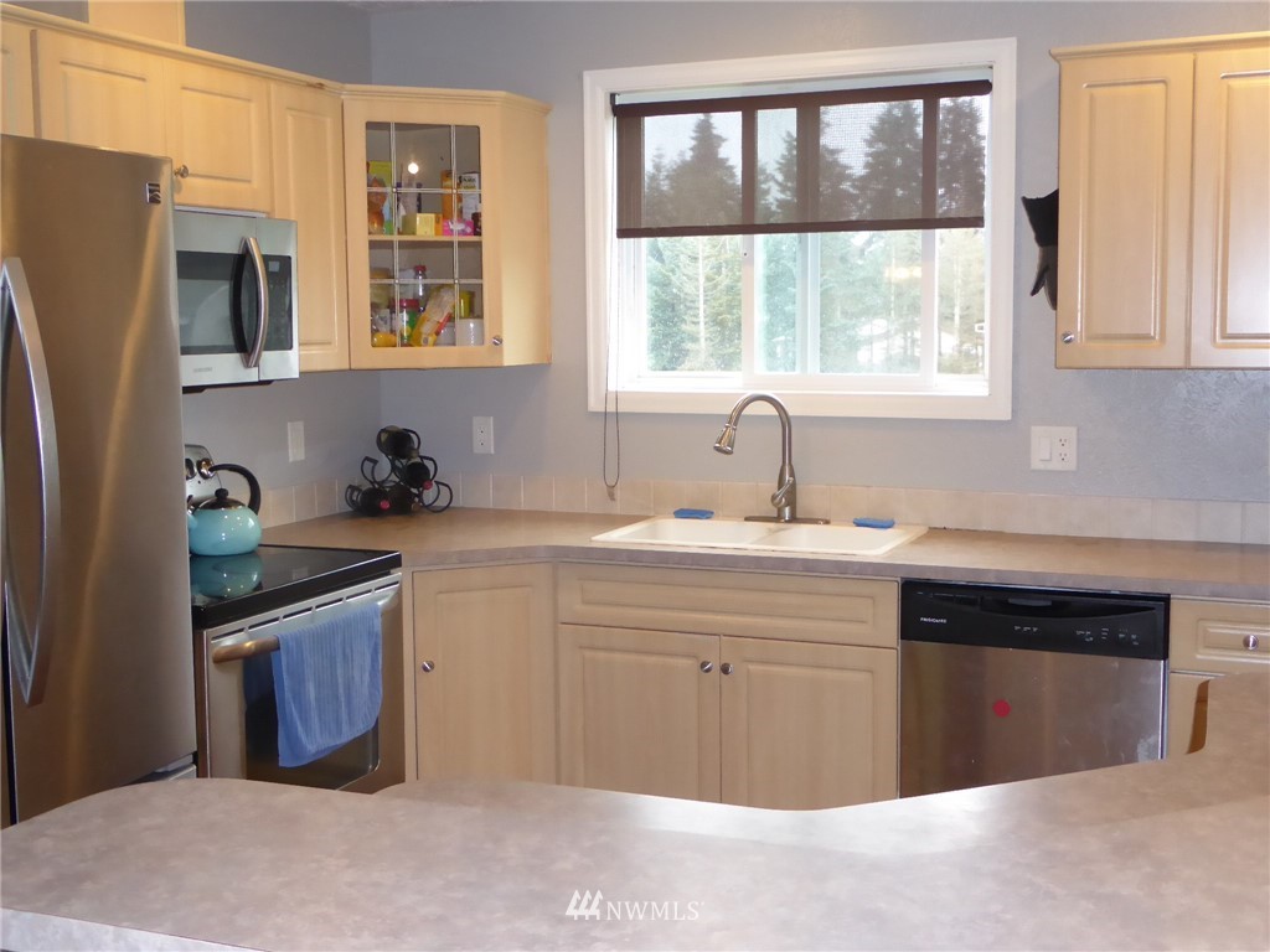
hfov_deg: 46.8
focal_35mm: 40
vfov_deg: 36.0
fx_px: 1468
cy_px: 476
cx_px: 635
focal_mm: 7.2
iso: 500
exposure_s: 1/60
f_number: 3.8
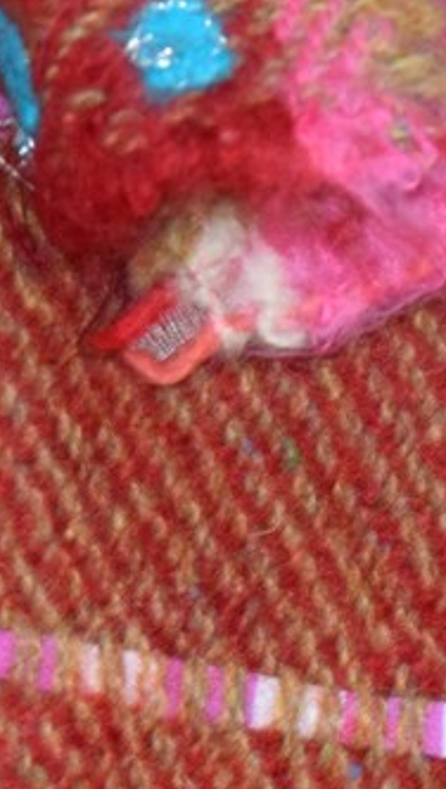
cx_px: 650
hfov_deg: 2.0
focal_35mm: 594
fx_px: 12451
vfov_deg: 3.6
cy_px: 476
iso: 1800
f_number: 5.6
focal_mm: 105
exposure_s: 1/60
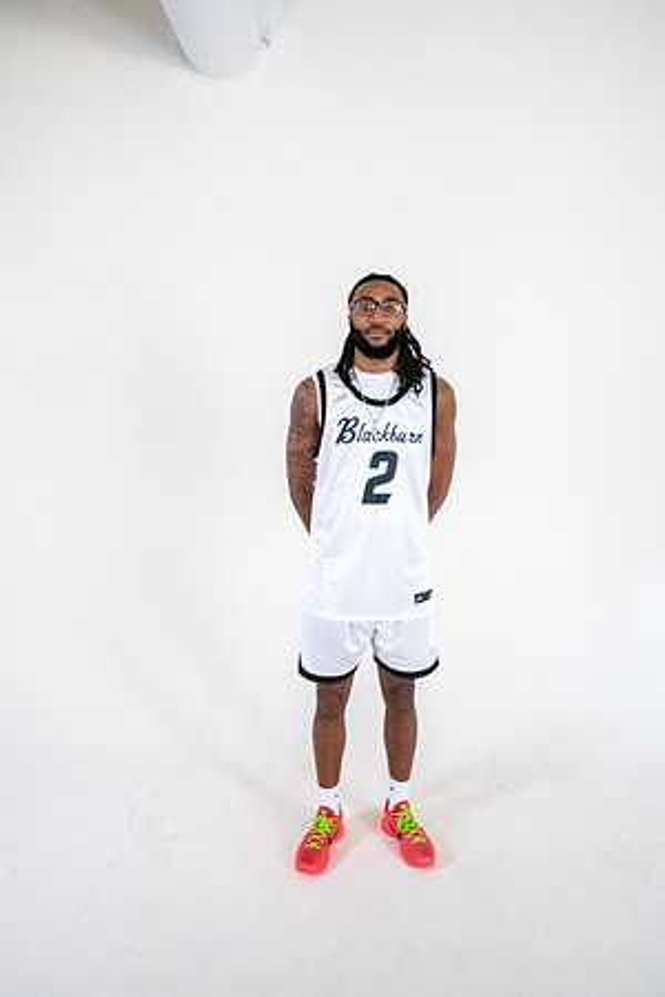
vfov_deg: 73.7
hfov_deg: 53.1
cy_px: 498
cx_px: 332
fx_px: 665
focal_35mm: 24
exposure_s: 1/125
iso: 6400
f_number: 9
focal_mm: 24
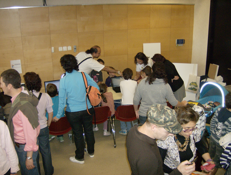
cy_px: 88
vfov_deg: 40.0
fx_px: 241
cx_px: 116
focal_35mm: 36
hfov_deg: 51.1
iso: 200
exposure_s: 1/60
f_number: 2.8
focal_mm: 6
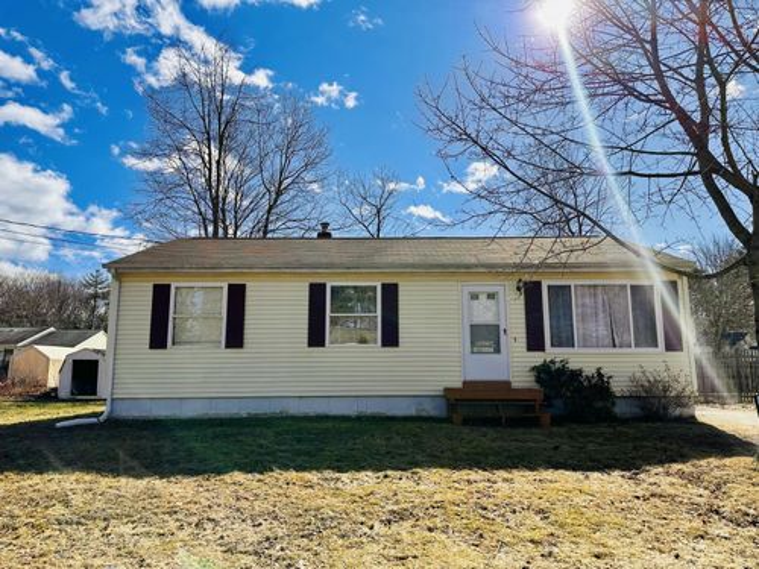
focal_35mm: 24
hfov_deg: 71.6
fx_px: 526
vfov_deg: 56.8
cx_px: 380
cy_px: 284
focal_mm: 6.86
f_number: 1.78
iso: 80
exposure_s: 1/5263
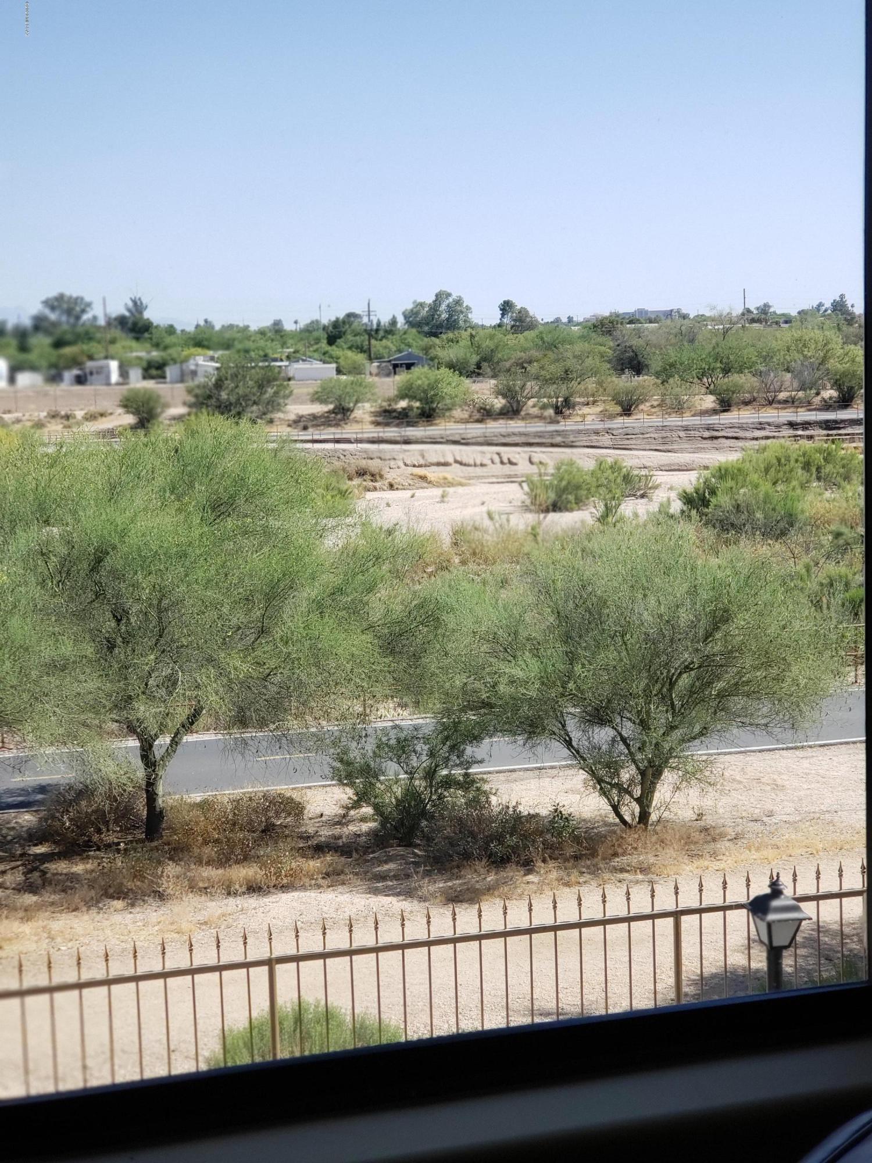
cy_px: 582
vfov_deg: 36.8
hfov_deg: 28.0
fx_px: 1747
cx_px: 436
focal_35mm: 52
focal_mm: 6
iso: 32
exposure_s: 1/341
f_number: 2.4
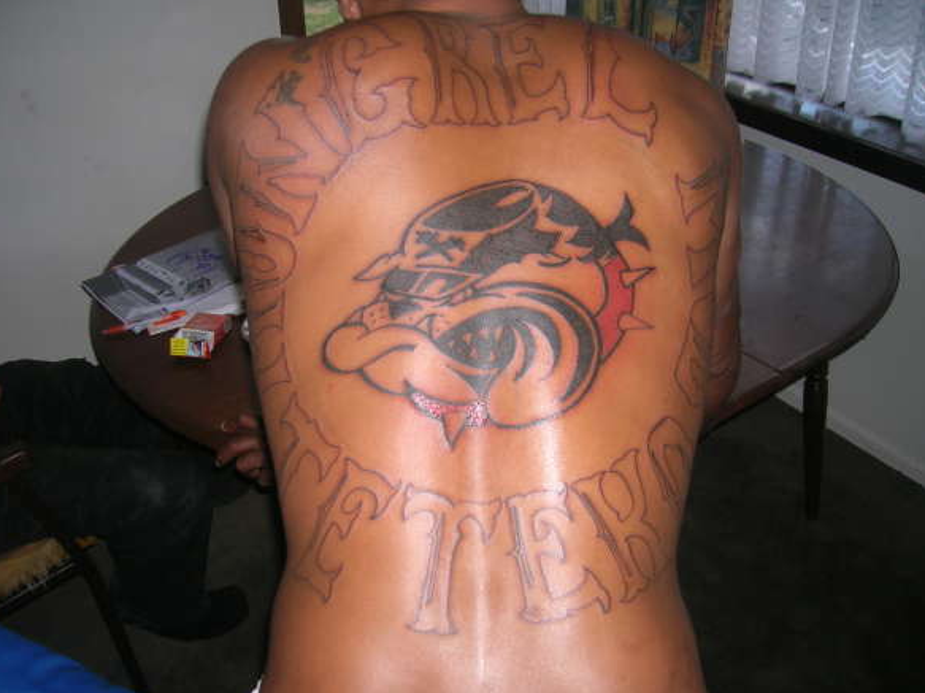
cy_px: 344
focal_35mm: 35
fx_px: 935
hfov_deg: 52.6
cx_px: 459
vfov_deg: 40.7
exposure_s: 1/60.1
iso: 50
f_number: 2.9
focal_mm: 5.7
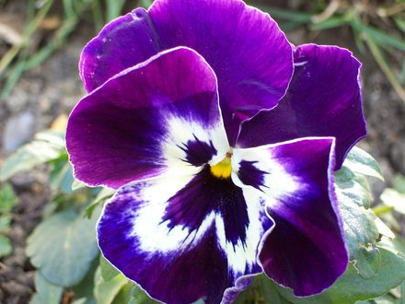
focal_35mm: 87
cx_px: 202
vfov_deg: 17.0
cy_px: 152
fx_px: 1018
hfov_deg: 22.5
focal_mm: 14.3
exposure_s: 1/79
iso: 159
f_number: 4.3
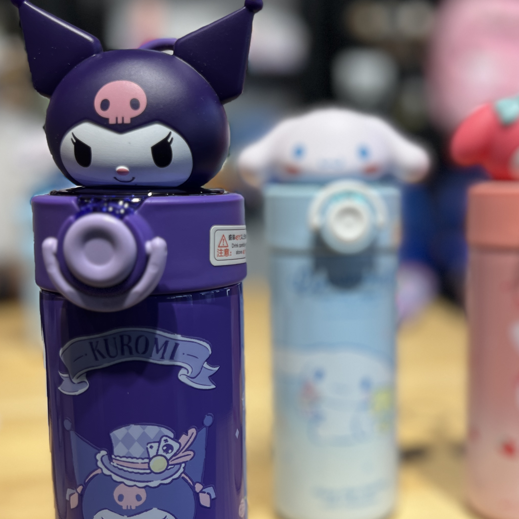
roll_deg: +1.4
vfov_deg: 37.5
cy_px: 291
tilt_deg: -9.2
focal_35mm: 45
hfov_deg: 37.2
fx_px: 763
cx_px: 346
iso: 40
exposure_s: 1/246
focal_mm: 5.7
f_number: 1.5
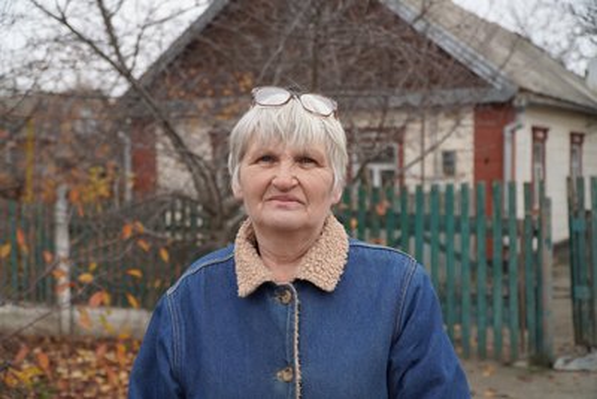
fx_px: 846
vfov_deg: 26.5
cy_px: 200
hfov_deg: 38.9
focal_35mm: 51
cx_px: 298
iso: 250
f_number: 4
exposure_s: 1/160
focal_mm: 34
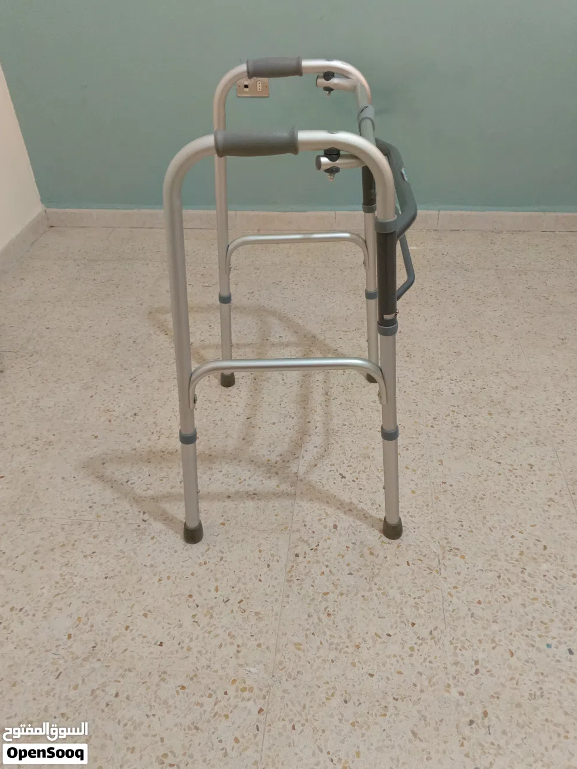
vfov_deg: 69.4
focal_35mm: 25
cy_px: 378
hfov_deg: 54.9
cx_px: 289
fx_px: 555
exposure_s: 1/25
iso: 444
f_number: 1.6
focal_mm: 4.09
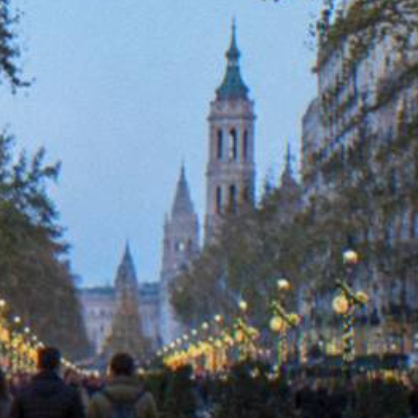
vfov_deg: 11.1
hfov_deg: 10.5
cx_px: -288
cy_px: 208
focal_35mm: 158
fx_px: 2159
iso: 640
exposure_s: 1/500
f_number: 5.6
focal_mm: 49
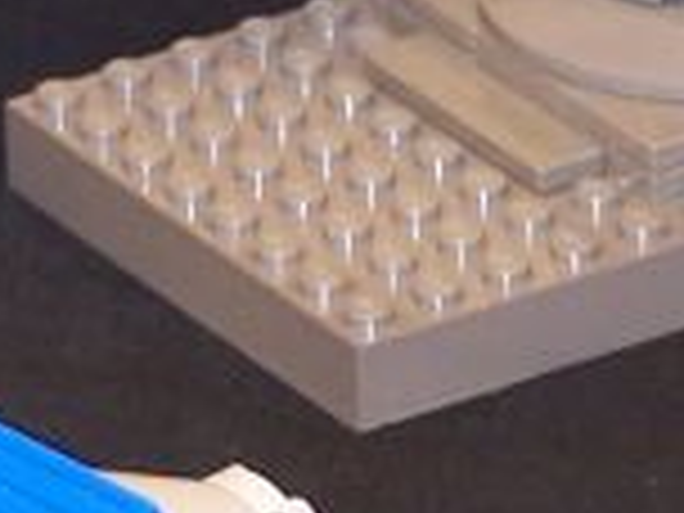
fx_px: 15531
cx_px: 333
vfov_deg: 1.9
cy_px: -1130
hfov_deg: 2.5
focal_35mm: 786
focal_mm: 19.4
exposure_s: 1/2
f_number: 3.2
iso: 80
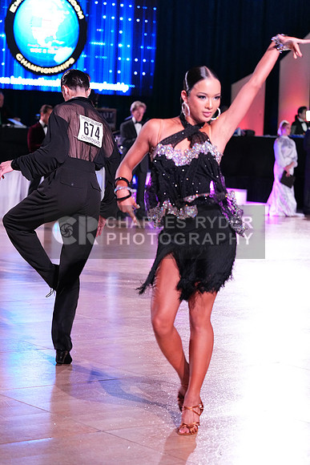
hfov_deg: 14.4
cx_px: 155
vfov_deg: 21.5
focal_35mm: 95
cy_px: 232
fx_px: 1226
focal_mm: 95
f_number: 4
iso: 4000
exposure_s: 1/320
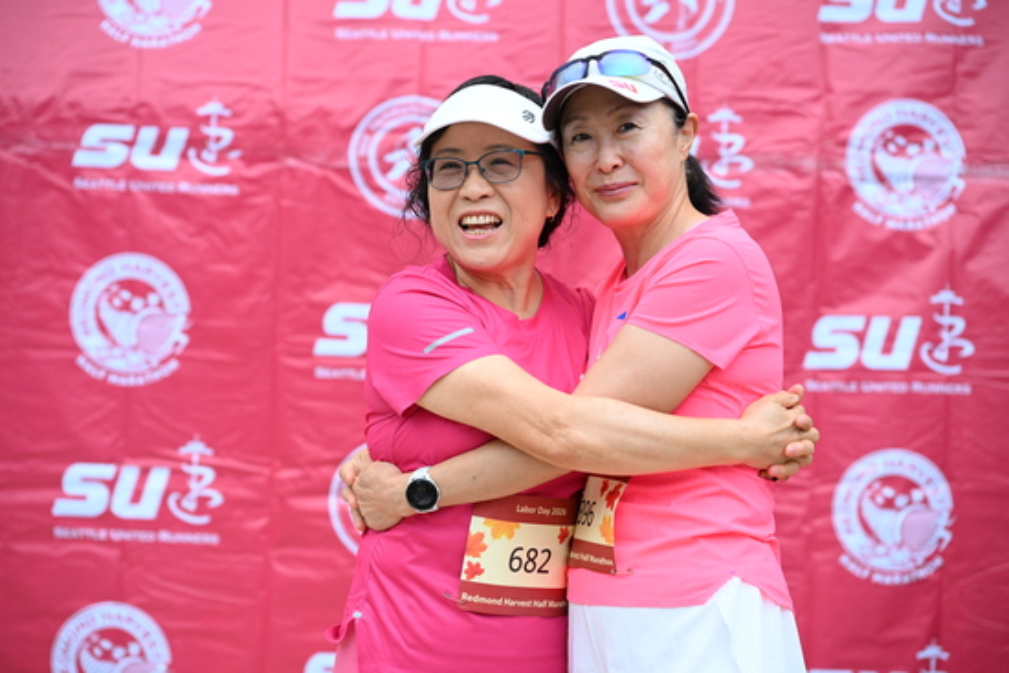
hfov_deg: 24.2
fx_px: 2355
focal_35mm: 84
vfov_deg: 16.3
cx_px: 504
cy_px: 336
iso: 2000
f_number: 4
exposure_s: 1/400
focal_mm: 84
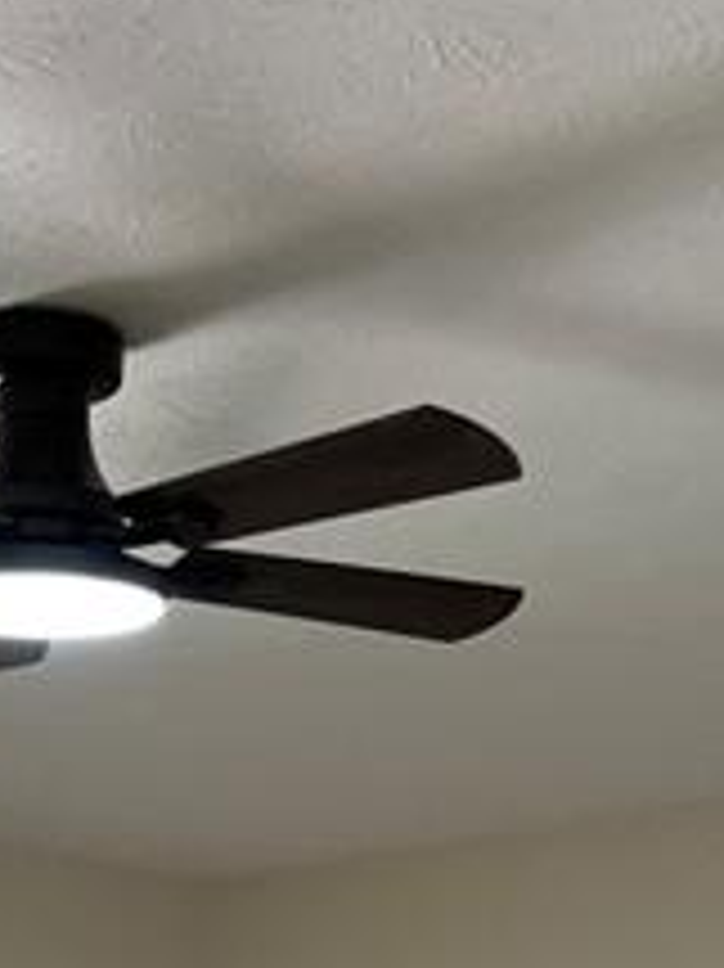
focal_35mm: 93
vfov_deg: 17.8
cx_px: 85
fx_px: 2596
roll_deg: +0.9
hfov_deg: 15.7
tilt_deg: -5.1
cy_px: 1625
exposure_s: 1/120
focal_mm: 5.1
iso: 80
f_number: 1.6
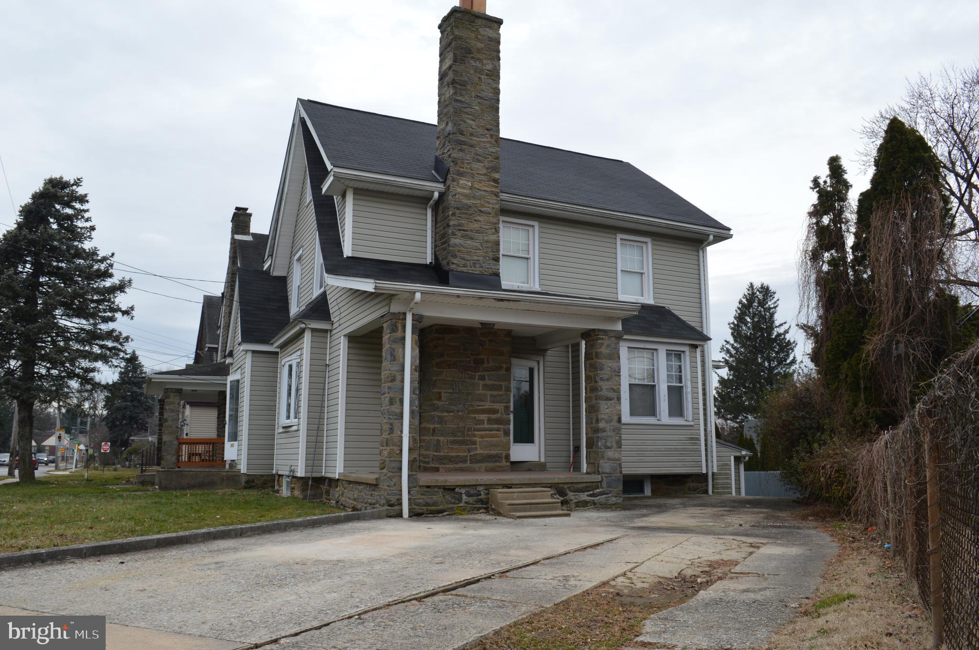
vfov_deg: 47.8
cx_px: 490
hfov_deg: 67.4
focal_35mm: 27
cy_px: 325
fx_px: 733
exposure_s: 1/200
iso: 200
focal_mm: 18
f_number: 8
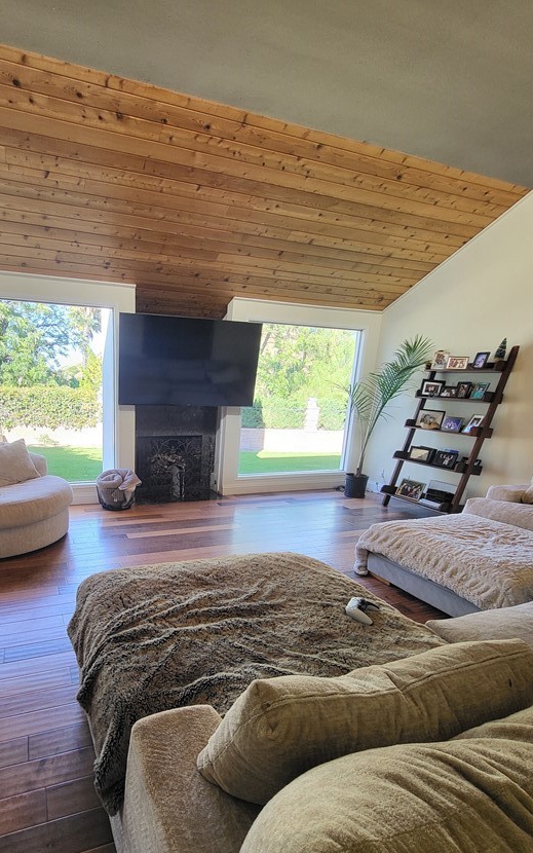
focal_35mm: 17
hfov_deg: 66.2
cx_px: 179
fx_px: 395
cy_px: 492
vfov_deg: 93.6
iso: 64
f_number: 2.2
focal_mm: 1.74
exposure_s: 1/60
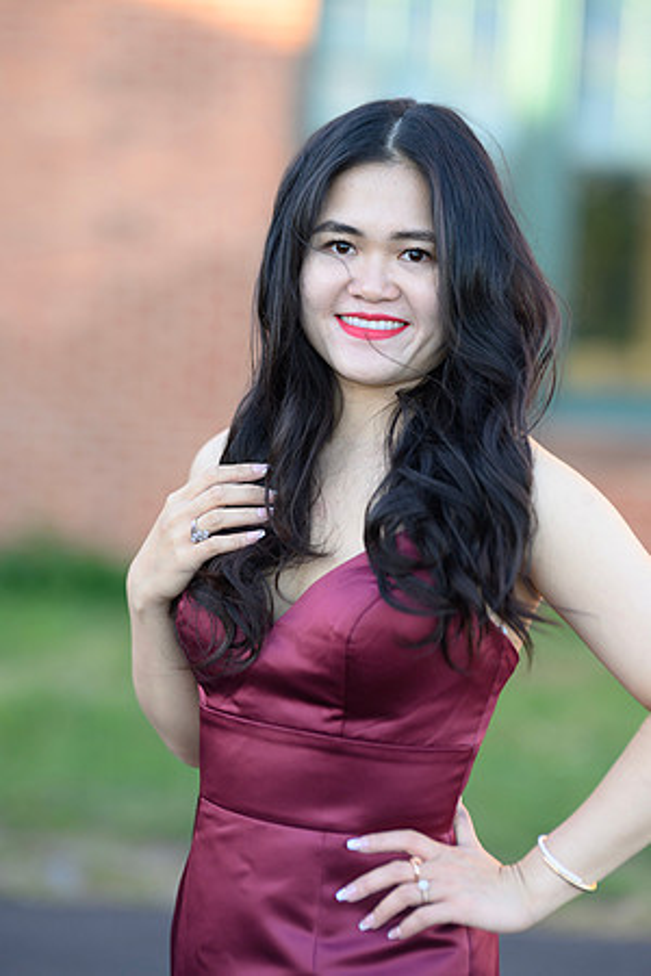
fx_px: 2305
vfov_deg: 23.9
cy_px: 488
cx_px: 326
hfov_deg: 16.1
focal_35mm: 85
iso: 400
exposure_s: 1/1250
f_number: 1.8
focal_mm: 85
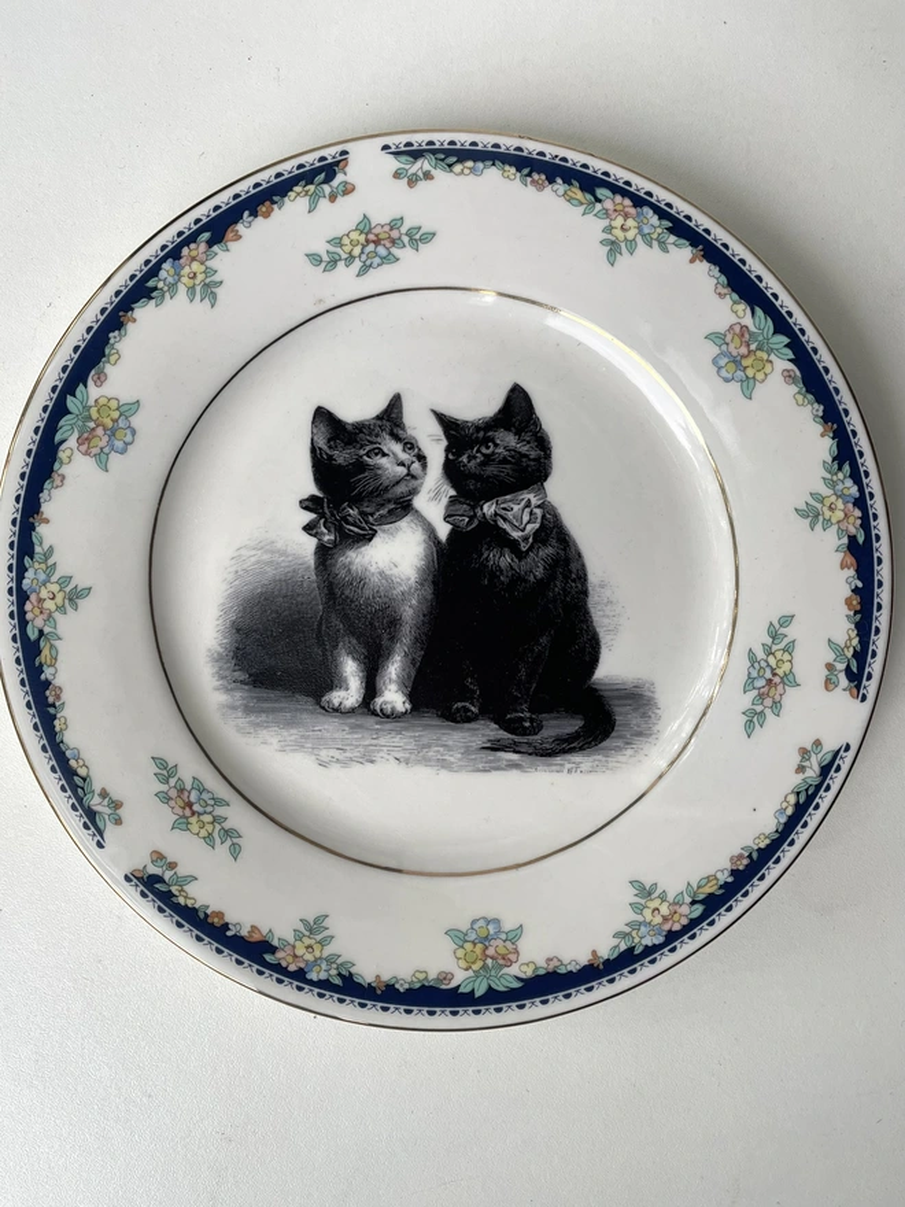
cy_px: 604
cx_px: 452
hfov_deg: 53.1
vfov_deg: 67.3
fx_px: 906
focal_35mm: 26
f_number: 1.6
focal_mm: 4.2
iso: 32
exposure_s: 1/213
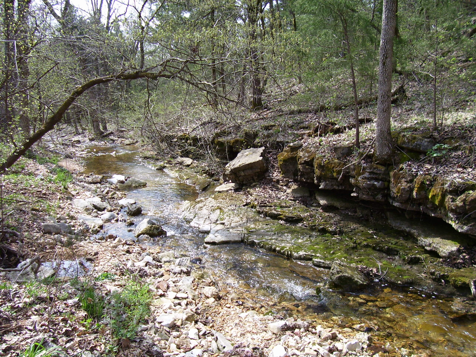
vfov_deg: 41.8
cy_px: 178
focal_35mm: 34
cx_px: 238
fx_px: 468
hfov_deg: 54.0
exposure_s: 1/500
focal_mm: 5.6
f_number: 2.7
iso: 80
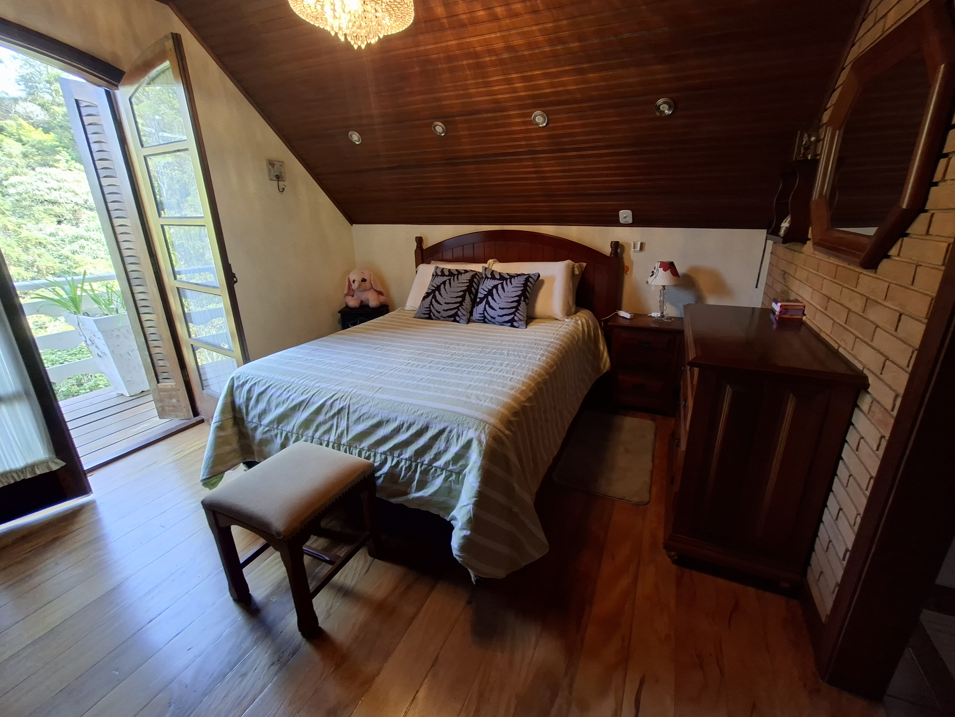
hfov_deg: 102.0
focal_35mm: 14
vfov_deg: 85.6
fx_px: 386
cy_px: 345
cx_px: 504
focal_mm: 1.74
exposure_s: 1/40
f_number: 2.2
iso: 160
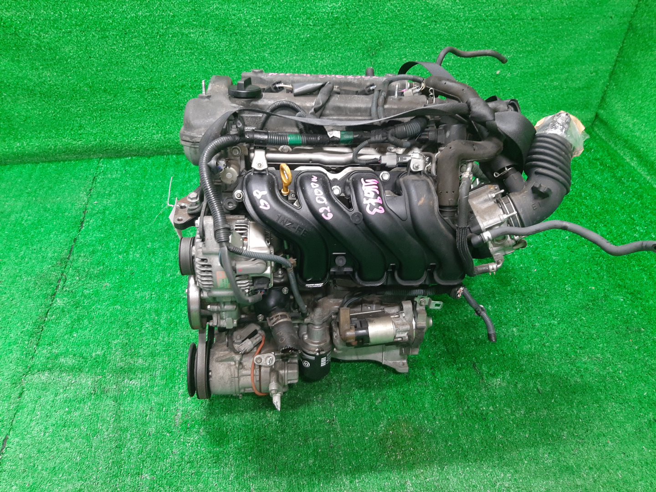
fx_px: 493
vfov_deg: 53.1
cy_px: 246
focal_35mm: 26
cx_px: 328
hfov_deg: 67.3
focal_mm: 3.93
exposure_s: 1/33
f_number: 1.7
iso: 177
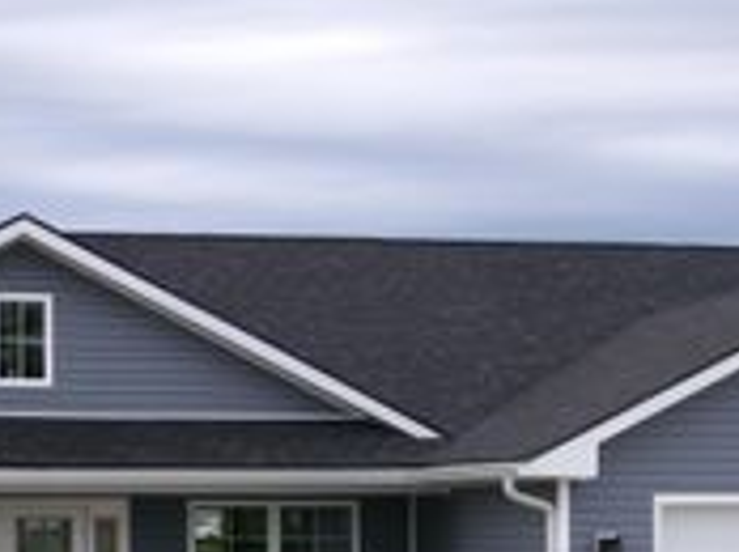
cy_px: 656
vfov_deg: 10.5
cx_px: 425
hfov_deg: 14.3
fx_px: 2942
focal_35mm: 138
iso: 100
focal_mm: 8.5
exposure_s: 1/280
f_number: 4.2
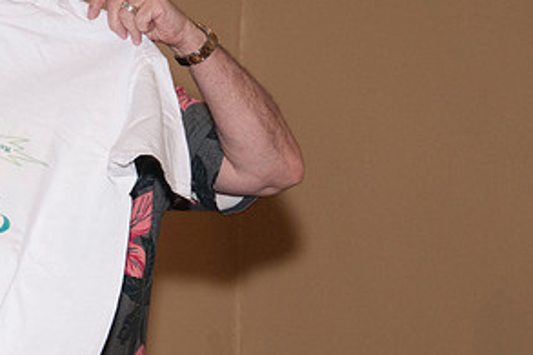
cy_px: 163
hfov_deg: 11.1
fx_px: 2723
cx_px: 29
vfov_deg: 7.5
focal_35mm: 184
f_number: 5.6
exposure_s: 1/80
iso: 800
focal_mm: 62
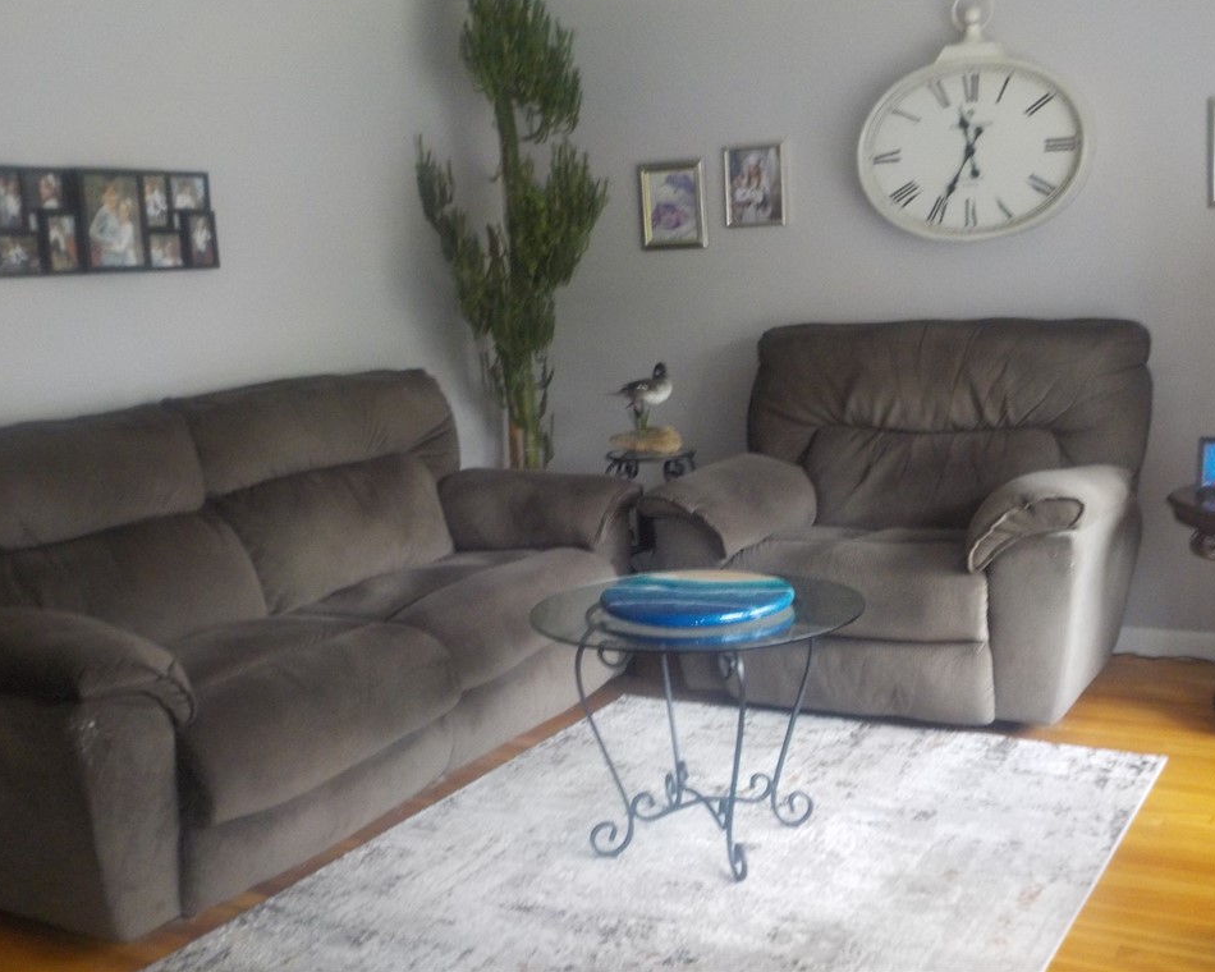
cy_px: 482
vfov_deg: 37.3
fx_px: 1438
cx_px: 606
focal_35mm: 40
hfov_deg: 45.8
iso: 320
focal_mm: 5.2
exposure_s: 1/30
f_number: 3.7
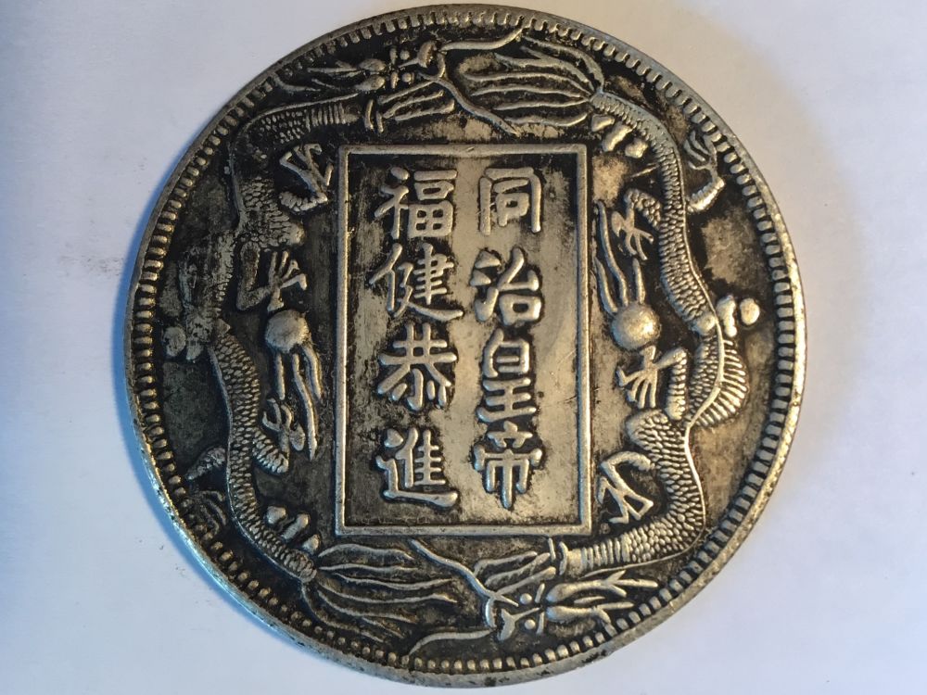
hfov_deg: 58.4
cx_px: 464
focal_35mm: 31
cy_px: 348
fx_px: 830
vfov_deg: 45.4
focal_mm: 3.3
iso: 64
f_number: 2.4
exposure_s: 1/30
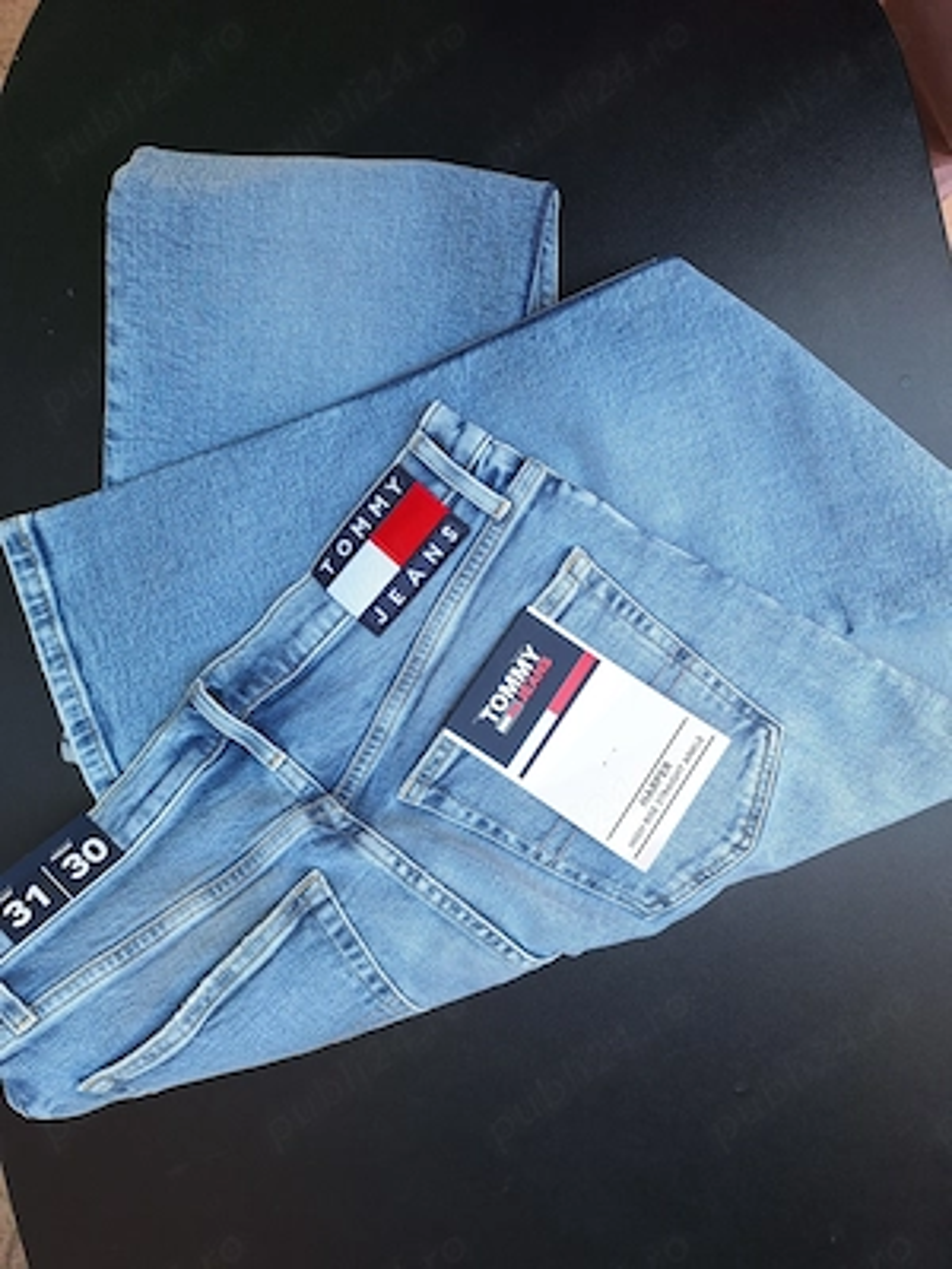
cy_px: 634
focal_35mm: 23
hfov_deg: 58.9
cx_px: 476
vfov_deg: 73.9
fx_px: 843
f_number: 1.8
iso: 40
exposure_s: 1/294
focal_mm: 5.54
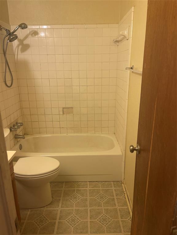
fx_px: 177
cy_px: 118
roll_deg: +1.4
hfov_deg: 53.1
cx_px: 88
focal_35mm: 26
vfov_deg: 67.3
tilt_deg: -16.7
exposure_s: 1/60
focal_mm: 5.1
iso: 80
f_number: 1.6
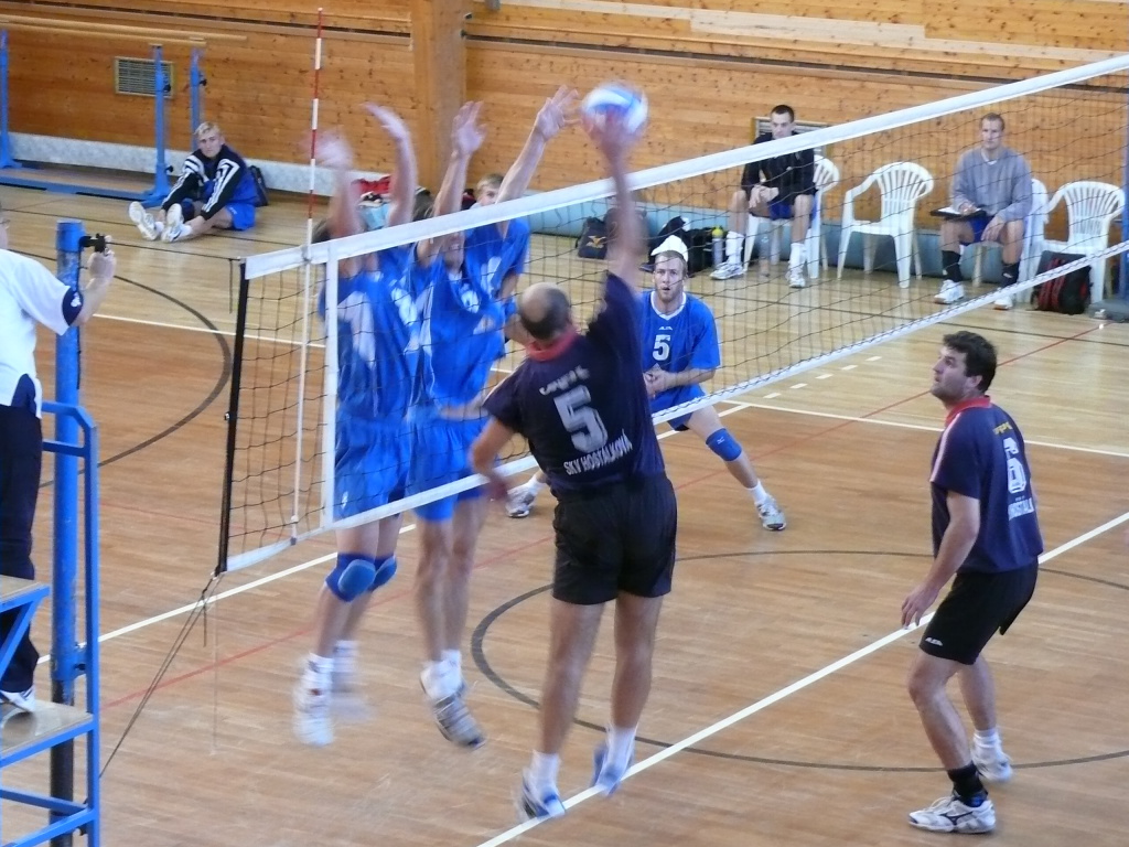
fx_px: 3588
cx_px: 564
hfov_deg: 17.9
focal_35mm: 110
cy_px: 424
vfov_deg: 13.5
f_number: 3.2
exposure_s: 1/50
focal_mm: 16.3
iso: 400
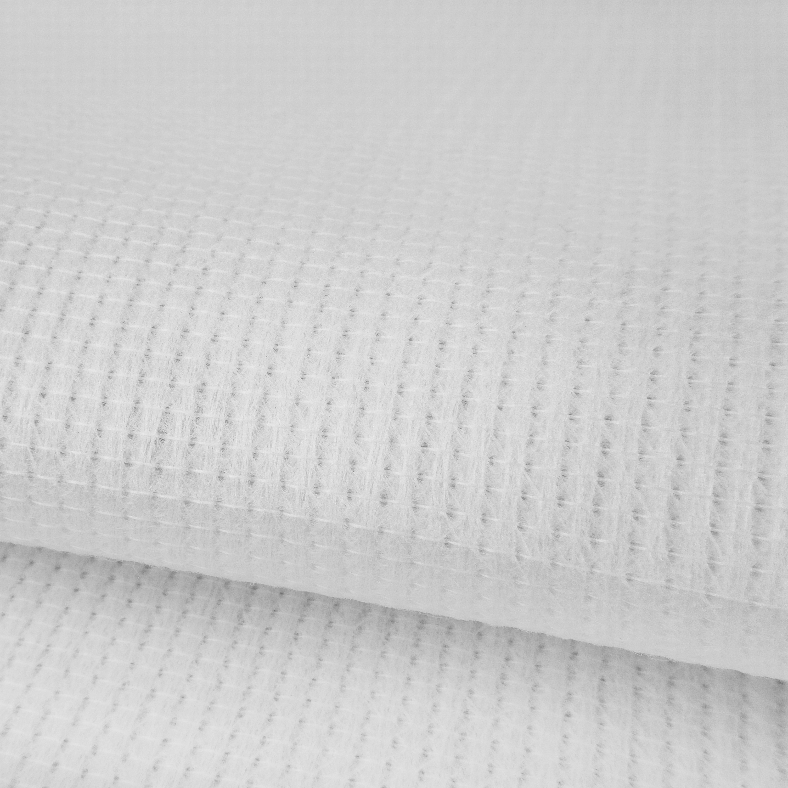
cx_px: 278
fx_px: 1004
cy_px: 393
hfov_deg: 42.4
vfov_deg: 42.8
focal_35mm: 39
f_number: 20
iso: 100
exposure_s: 1/5
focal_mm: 20
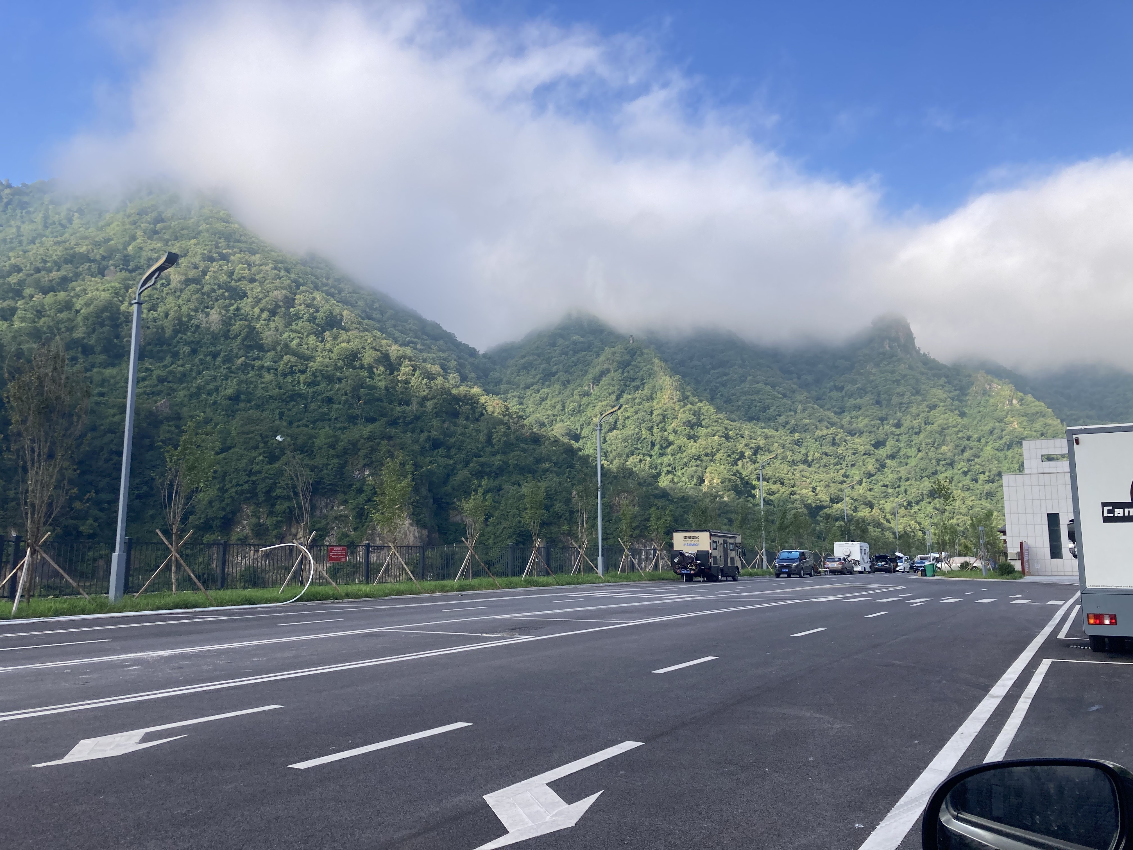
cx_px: 566
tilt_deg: +7.8
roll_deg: -0.5
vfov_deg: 49.7
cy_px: 425
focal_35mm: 28
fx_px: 916
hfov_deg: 63.4
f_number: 1.8
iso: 20
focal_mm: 3.99
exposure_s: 1/1000
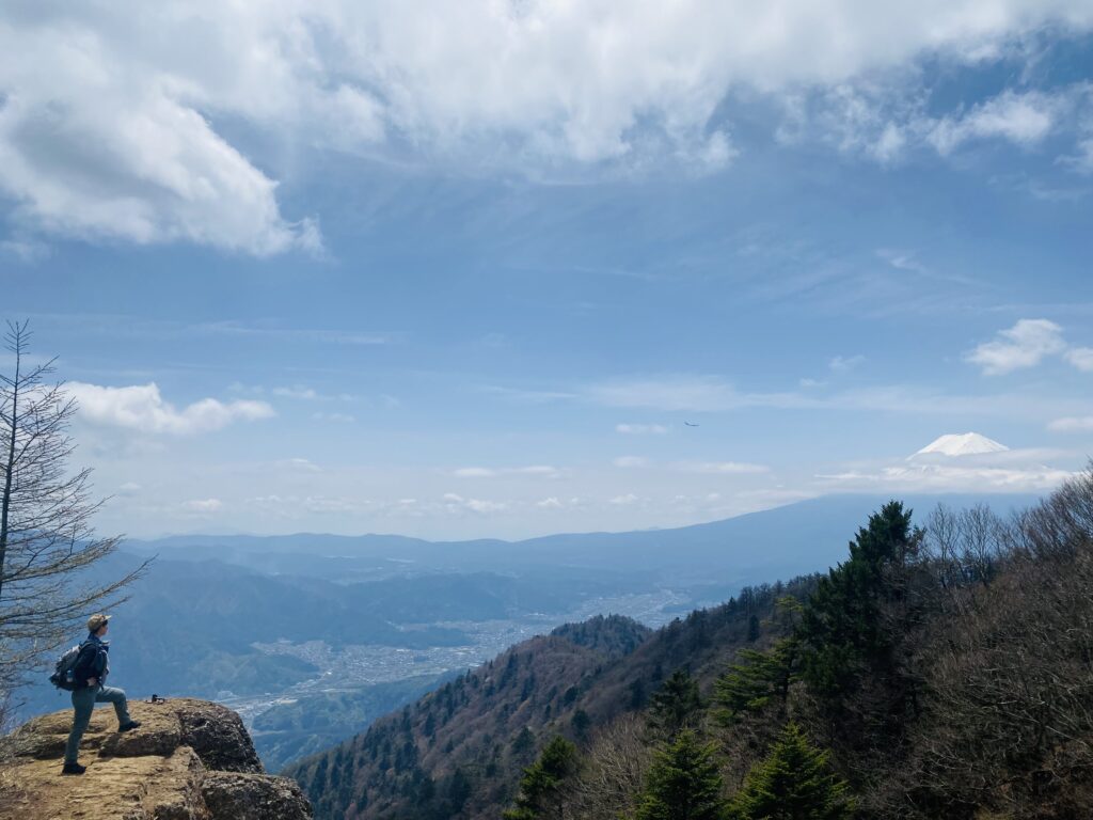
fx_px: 821
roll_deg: -0.5
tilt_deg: +7.2
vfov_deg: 53.1
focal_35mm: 26
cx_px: 546
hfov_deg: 67.3
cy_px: 410
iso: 32
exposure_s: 1/9615
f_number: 1.8
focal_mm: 4.25
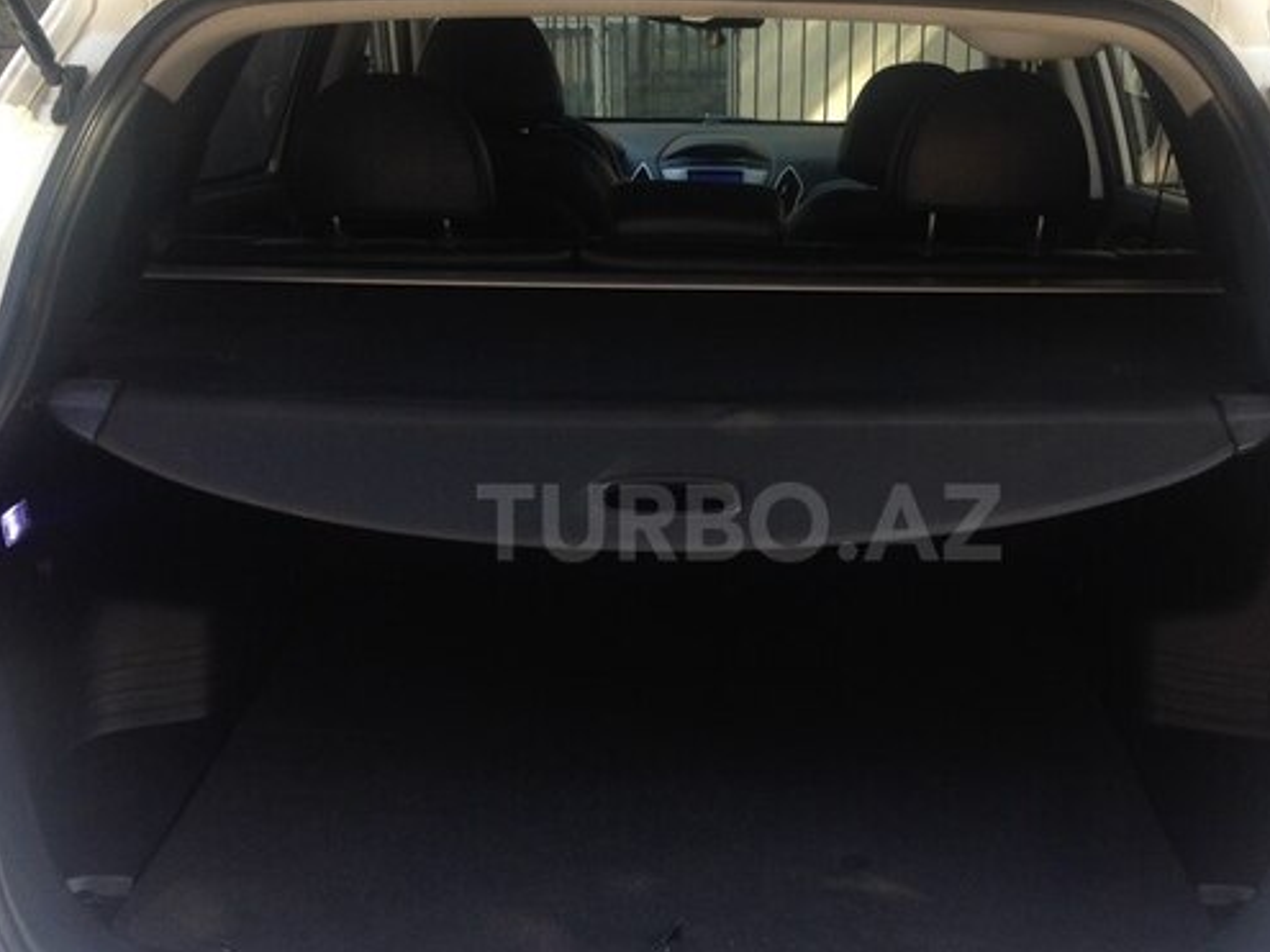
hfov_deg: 42.8
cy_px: 522
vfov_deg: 32.8
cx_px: 739
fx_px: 1614
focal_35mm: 44
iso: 50
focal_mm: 4.12
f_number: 2.4
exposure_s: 1/120
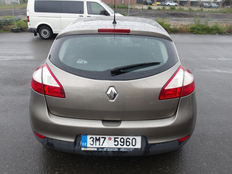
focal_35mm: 27
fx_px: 181
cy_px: 87
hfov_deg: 65.3
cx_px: 116
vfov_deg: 51.4
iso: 100
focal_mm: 4.9
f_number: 3
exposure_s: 1/418
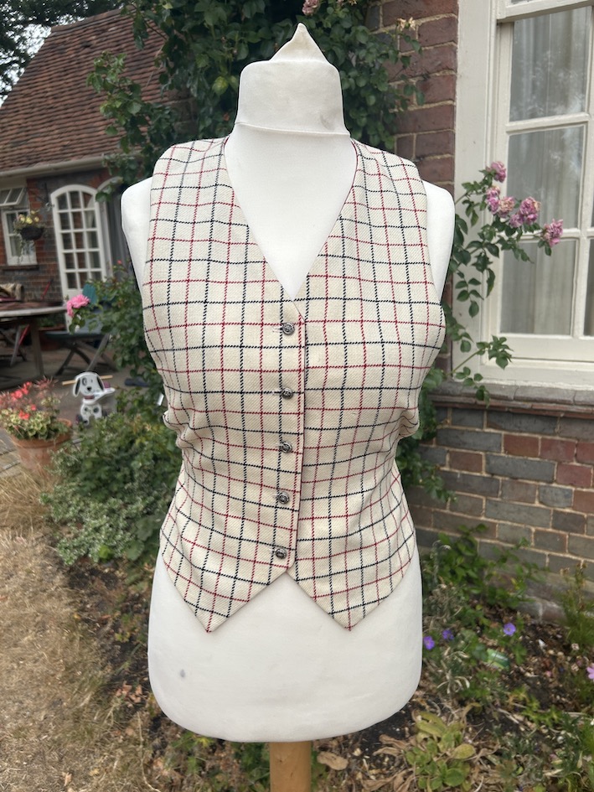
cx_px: 297
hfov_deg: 53.1
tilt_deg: -12.4
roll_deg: +1.1
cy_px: 396
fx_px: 595
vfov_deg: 67.3
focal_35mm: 26
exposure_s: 1/4444
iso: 50
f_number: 1.5
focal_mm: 5.7
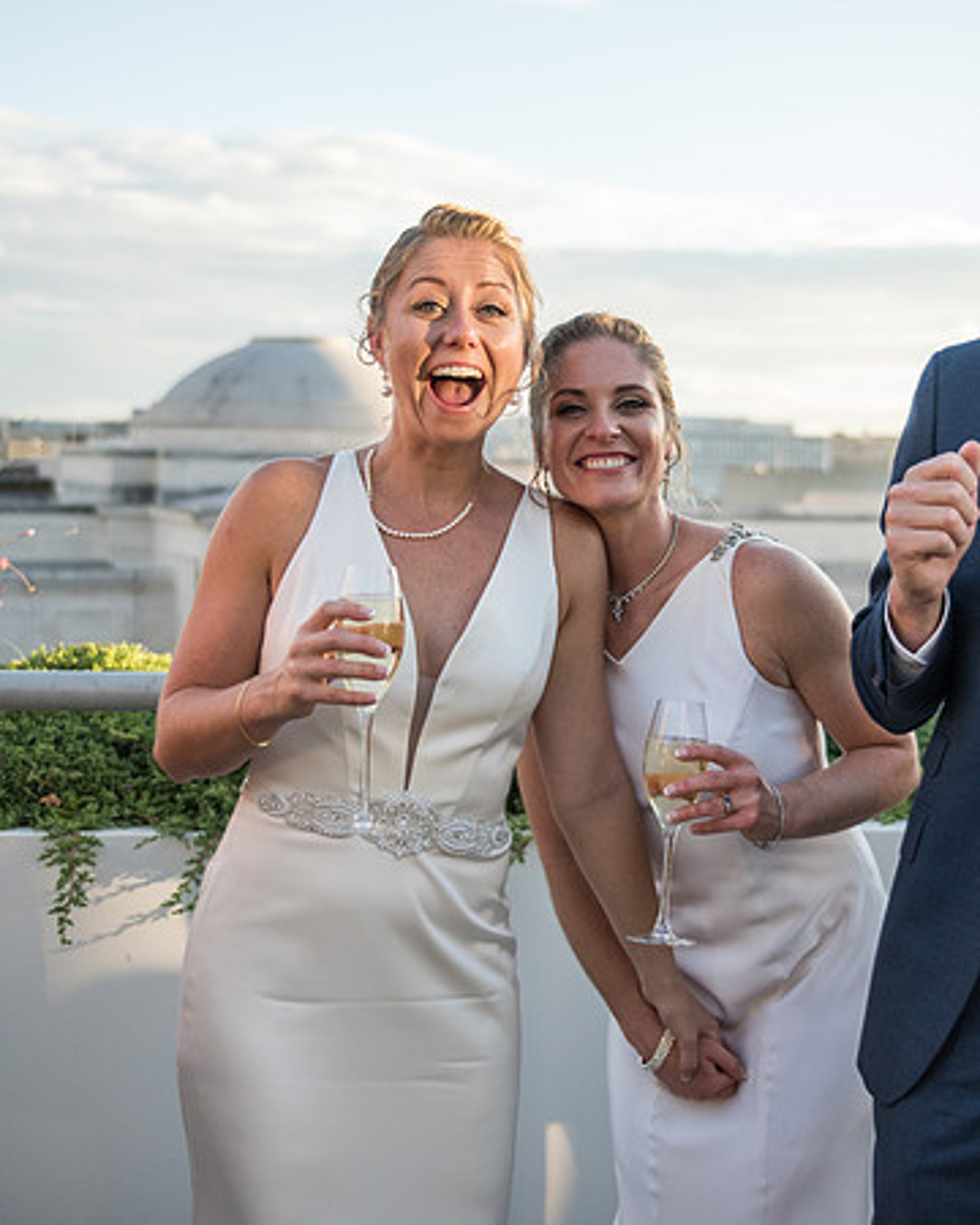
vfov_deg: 36.4
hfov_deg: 29.3
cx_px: 642
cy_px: 587
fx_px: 1861
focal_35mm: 51
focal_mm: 35
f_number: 2.8
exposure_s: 1/2500
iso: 640
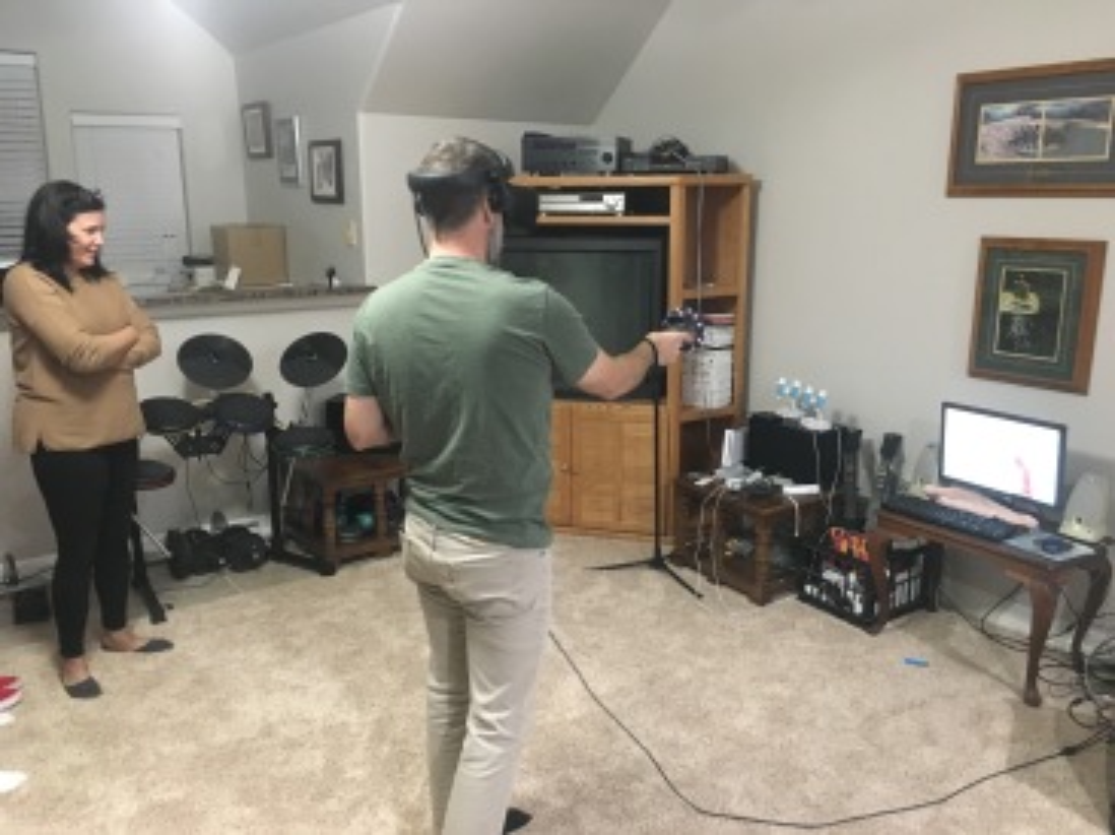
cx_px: 558
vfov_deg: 48.2
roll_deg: +0.0
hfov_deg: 61.7
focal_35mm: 29
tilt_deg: -13.7
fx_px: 933
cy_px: 418
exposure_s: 1/15
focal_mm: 4.15
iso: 400
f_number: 2.2
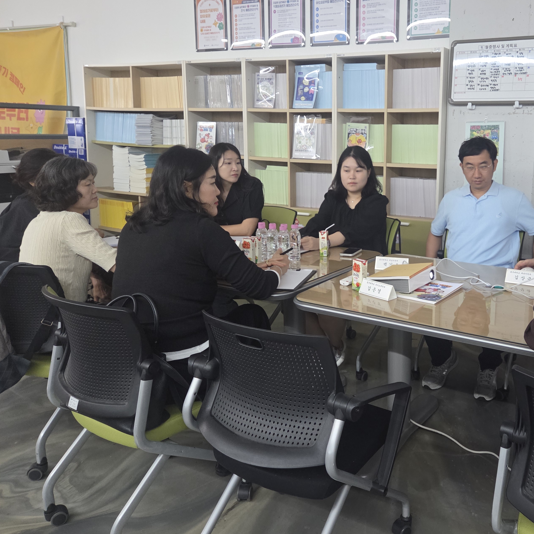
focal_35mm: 32
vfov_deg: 51.0
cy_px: 236
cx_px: 381
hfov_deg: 49.6
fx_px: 558
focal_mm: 5.4
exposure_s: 1/120
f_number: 1.8
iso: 800
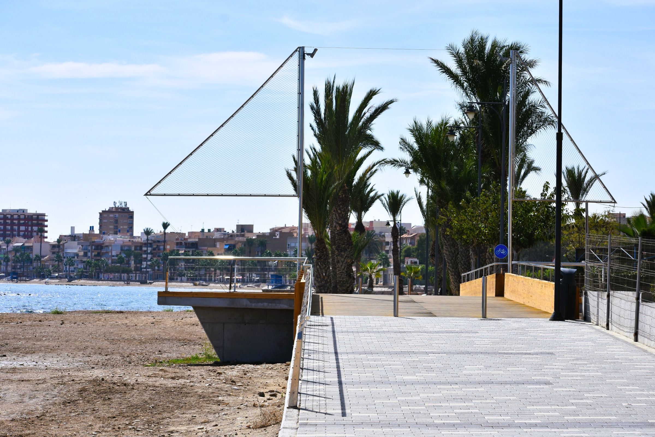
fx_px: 1910
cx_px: 328
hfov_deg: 19.5
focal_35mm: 105
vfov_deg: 13.0
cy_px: 218
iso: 100
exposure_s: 1/500
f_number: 8
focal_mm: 70
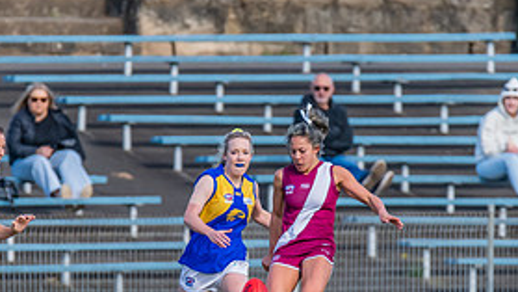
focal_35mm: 1306
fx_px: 17940
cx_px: 262
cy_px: 204
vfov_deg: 0.9
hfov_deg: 1.7
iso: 1600
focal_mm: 600
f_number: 6.3
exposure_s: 1/1600
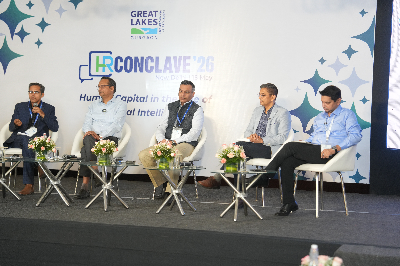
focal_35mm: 69
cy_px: 133
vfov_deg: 19.7
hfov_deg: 29.2
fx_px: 767
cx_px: 200
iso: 1250
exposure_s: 1/200
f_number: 2.8
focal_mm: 69
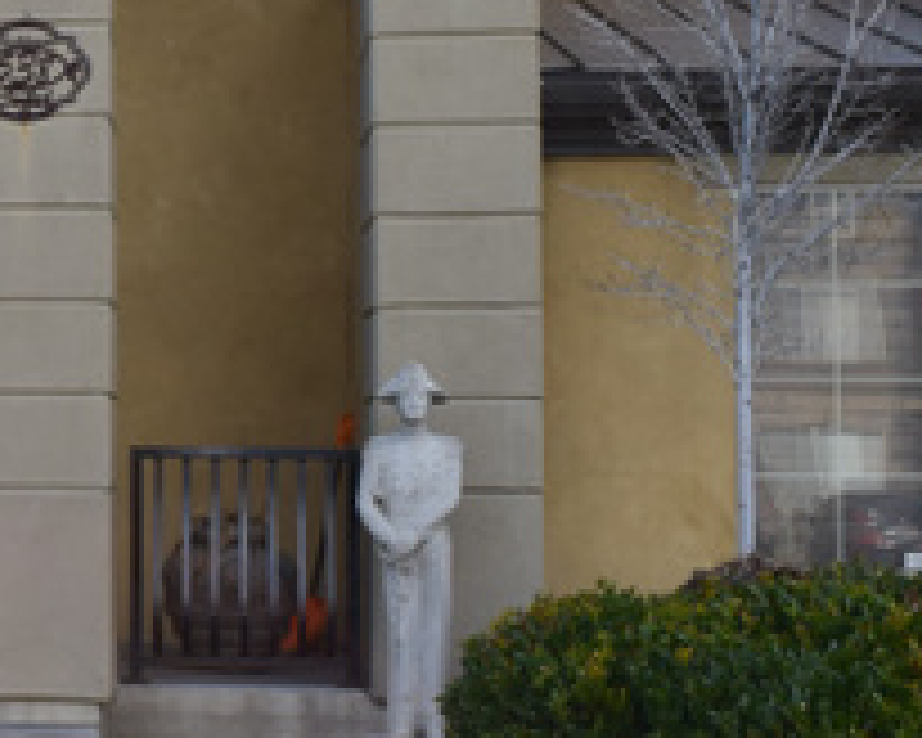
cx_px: -234
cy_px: 317
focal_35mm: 79
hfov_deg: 22.0
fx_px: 2156
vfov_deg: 19.4
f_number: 10
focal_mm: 18
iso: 400
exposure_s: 1/320
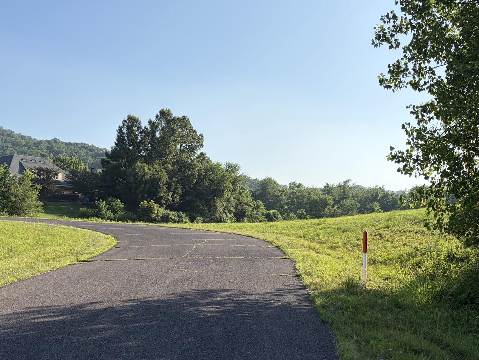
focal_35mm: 42
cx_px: 230
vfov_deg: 34.3
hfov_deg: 44.8
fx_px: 581
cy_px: 213
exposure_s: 1/2985
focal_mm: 5.96
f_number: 1.6
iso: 50
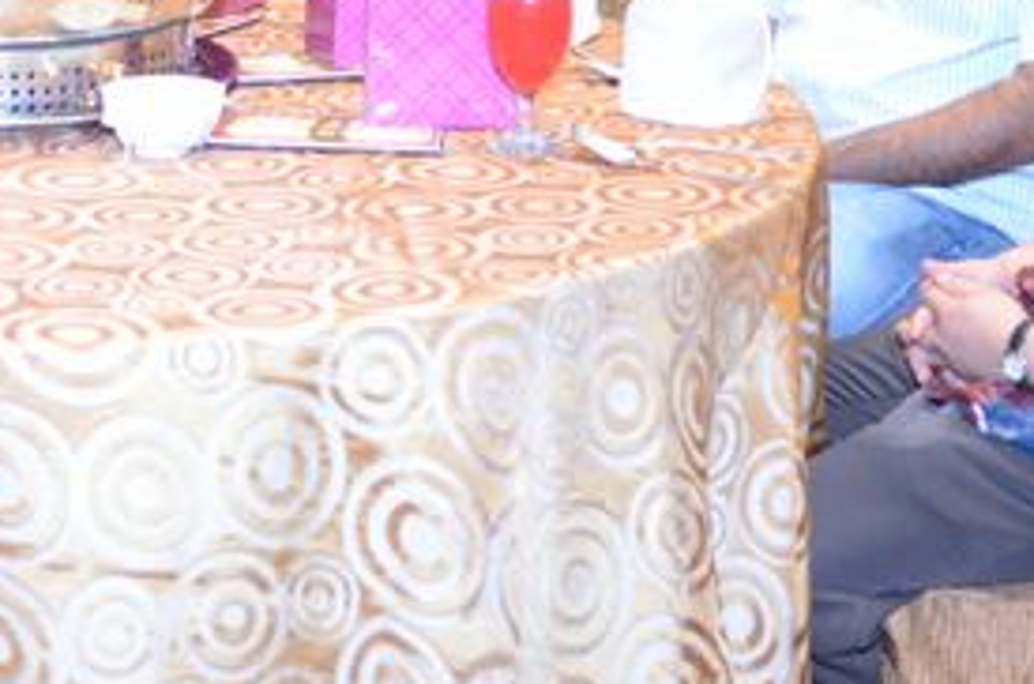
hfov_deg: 21.2
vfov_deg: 13.8
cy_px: -143
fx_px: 2751
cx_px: 335
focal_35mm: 96
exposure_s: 1/60
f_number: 2.8
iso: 1250
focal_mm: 22
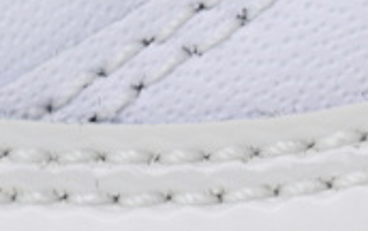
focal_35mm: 670
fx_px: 6728
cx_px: 554
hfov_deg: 3.1
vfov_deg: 2.0
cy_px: 158
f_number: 13
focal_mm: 105
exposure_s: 1/100
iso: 400
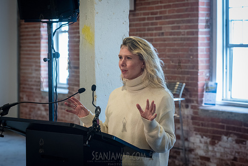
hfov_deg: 19.1
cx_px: 124
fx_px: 738
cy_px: 83
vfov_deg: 12.8
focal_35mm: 107
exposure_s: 1/200
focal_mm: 105
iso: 2500
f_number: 5.6
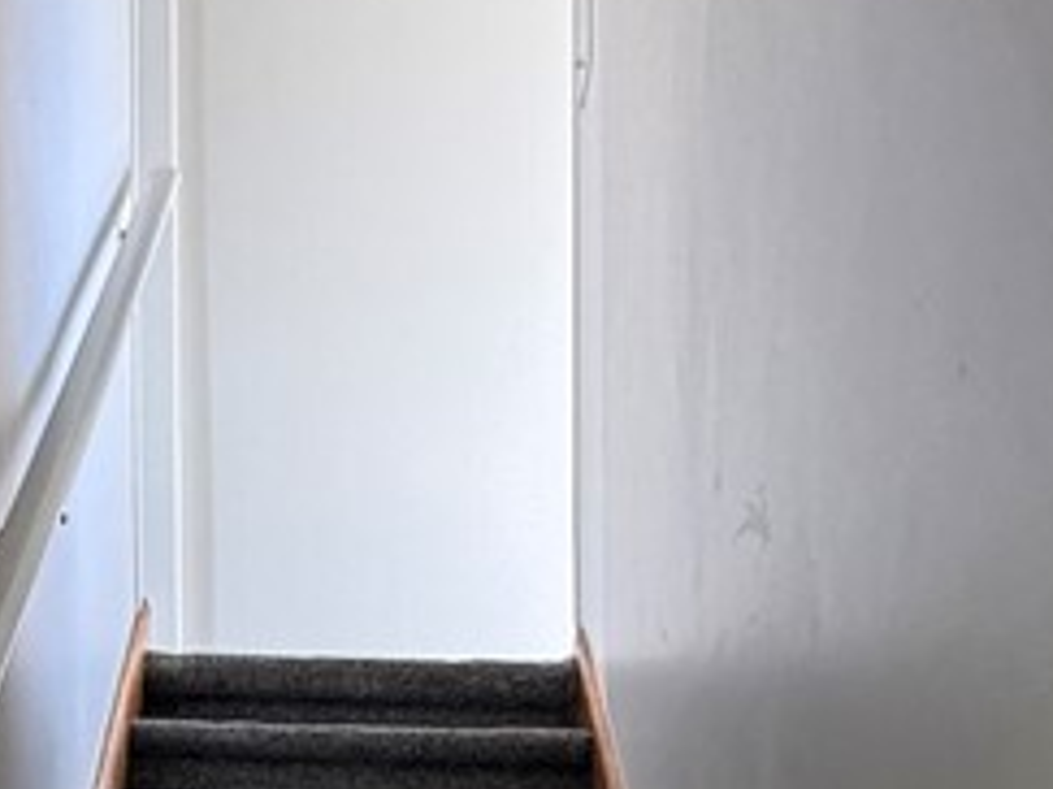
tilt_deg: -0.1
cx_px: 355
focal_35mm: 59
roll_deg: +0.3
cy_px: 1392
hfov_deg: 32.5
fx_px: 1794
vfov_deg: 19.2
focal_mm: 2.22
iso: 320
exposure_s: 1/87
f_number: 2.2
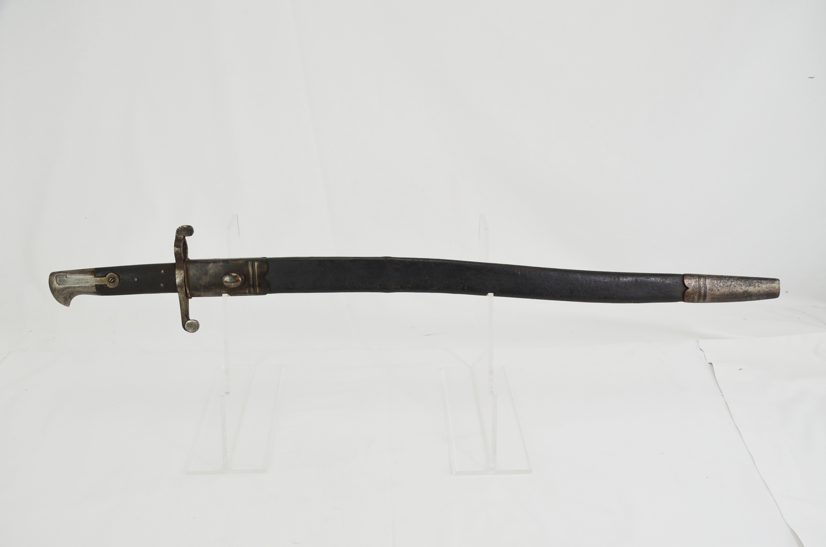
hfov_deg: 57.3
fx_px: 756
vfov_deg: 39.8
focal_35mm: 33
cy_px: 274
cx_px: 413
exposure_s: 1/125
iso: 200
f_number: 5.6
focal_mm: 22
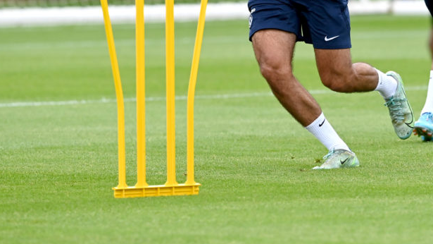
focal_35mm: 777
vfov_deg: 1.6
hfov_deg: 2.8
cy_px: -13
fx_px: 8921
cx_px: 314
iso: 800
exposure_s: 1/2000
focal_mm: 400
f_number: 5
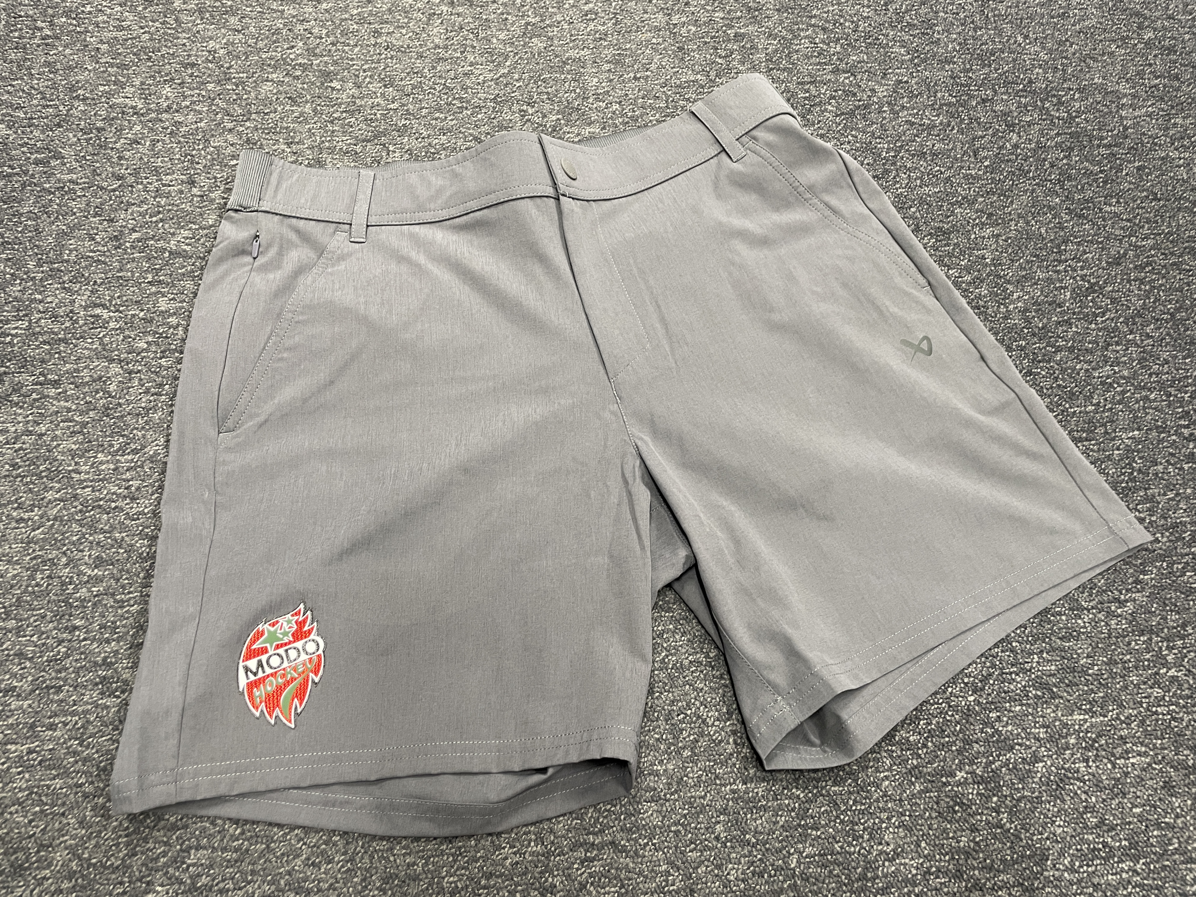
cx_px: 598
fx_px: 898
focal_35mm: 26
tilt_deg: -63.1
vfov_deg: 53.1
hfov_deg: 67.3
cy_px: 448
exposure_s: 1/50
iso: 125
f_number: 1.6
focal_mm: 4.2
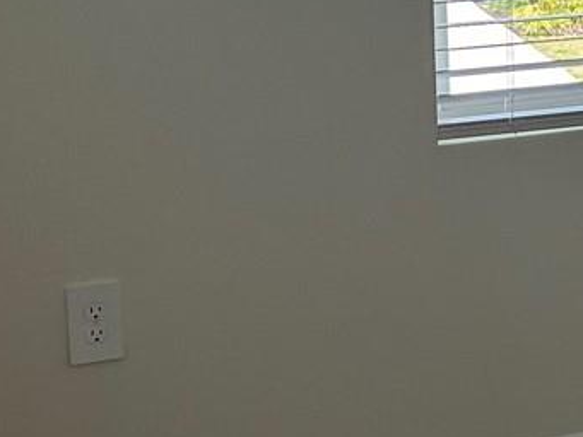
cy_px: -169
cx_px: 1021
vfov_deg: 11.7
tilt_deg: -2.8
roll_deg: +0.9
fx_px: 2055
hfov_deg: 14.4
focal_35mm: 122
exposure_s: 1/544
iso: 50
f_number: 1.5
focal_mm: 5.7
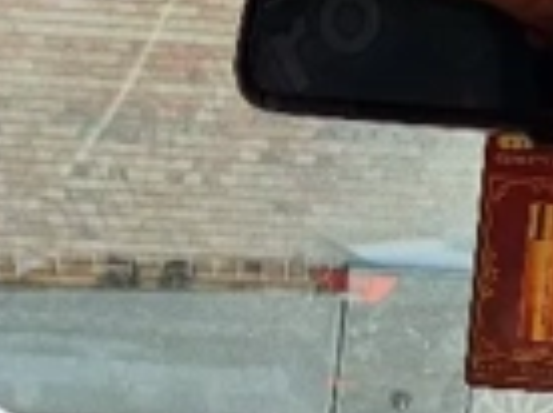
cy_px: 818
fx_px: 1738
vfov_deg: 12.1
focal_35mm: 109
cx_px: 285
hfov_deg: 18.1
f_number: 1.8
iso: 50
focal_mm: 4.65
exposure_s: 1/182
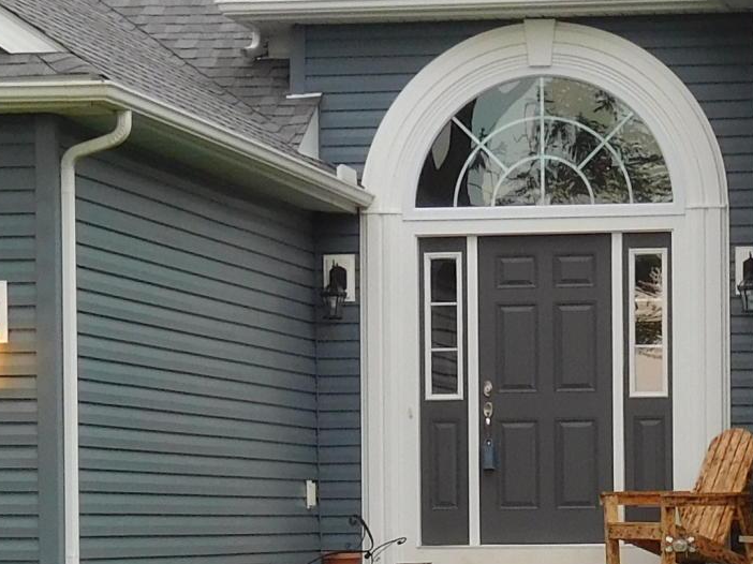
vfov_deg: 8.6
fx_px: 3718
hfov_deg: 11.6
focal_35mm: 171
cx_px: 479
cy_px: 654
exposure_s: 1/50
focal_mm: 7.1
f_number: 3.9
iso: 125
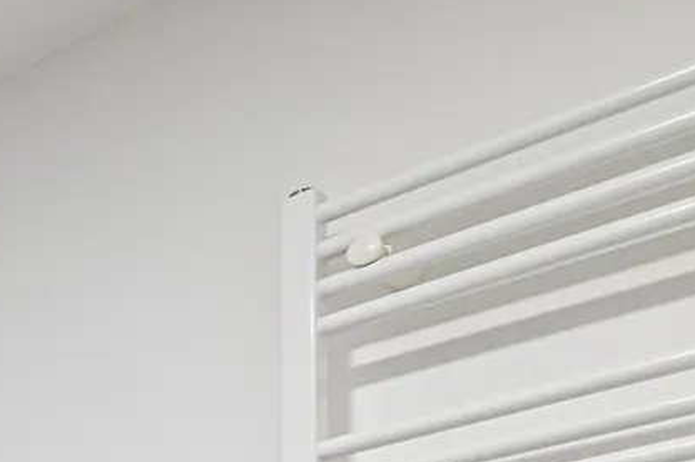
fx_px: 1331
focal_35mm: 69
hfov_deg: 19.8
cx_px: -611
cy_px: 945
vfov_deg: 15.4
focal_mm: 14
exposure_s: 1/3
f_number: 9
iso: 400
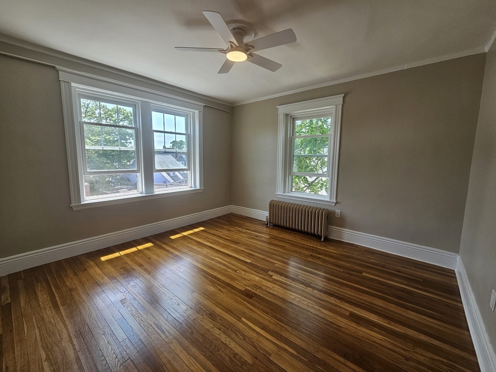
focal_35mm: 13
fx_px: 186
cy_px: 186
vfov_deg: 89.9
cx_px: 248
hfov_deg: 106.2
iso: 50
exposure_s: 1/121
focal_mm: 2.2
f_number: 2.2
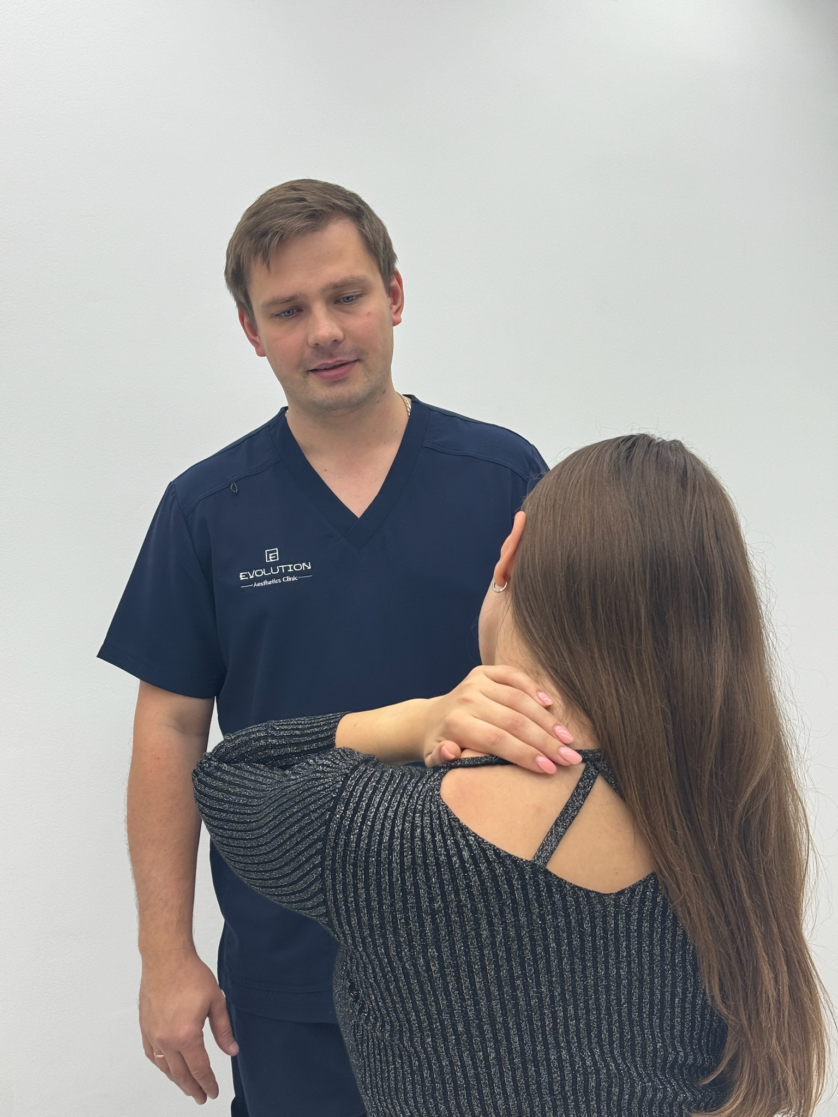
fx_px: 1549
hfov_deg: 30.3
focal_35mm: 48
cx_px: 419
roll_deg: -0.3
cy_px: 558
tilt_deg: -5.1
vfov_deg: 39.7
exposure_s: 1/124
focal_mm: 6.86
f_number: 1.78
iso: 50
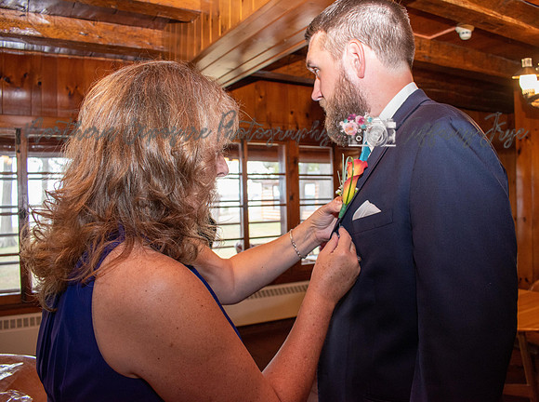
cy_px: 201
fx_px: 451
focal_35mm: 29
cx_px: 301
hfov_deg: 61.5
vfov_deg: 47.9
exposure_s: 1/100
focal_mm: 18
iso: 800
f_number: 5
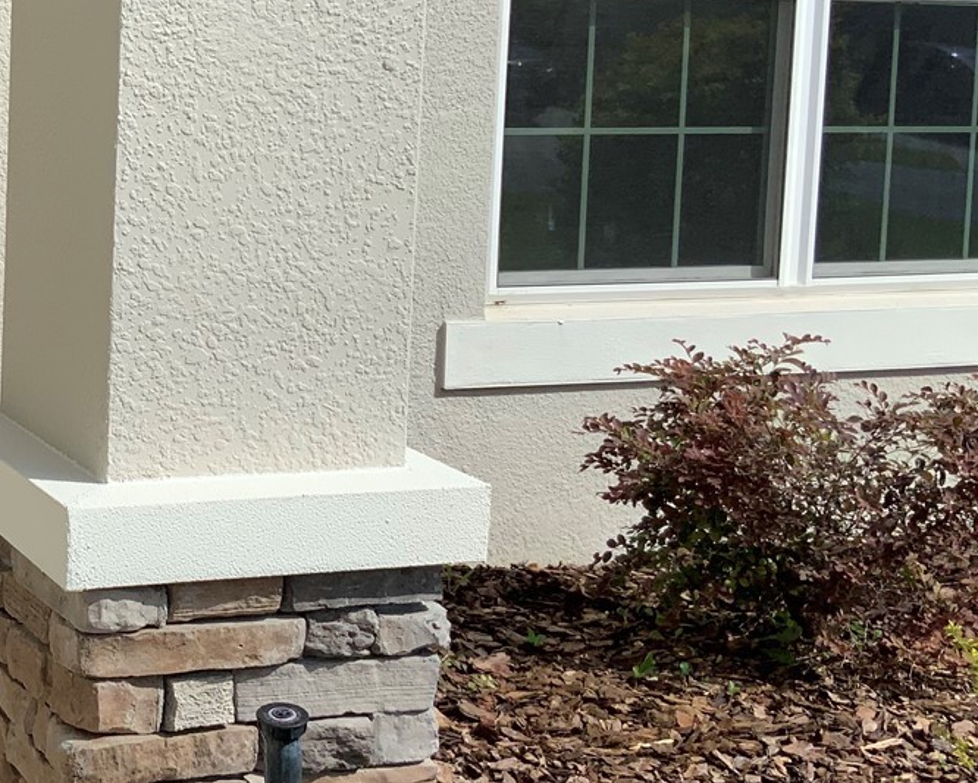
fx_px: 1969
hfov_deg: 26.3
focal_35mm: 68
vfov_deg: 22.2
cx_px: -23
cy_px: 172
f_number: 1.8
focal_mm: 3
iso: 20
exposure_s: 1/3125
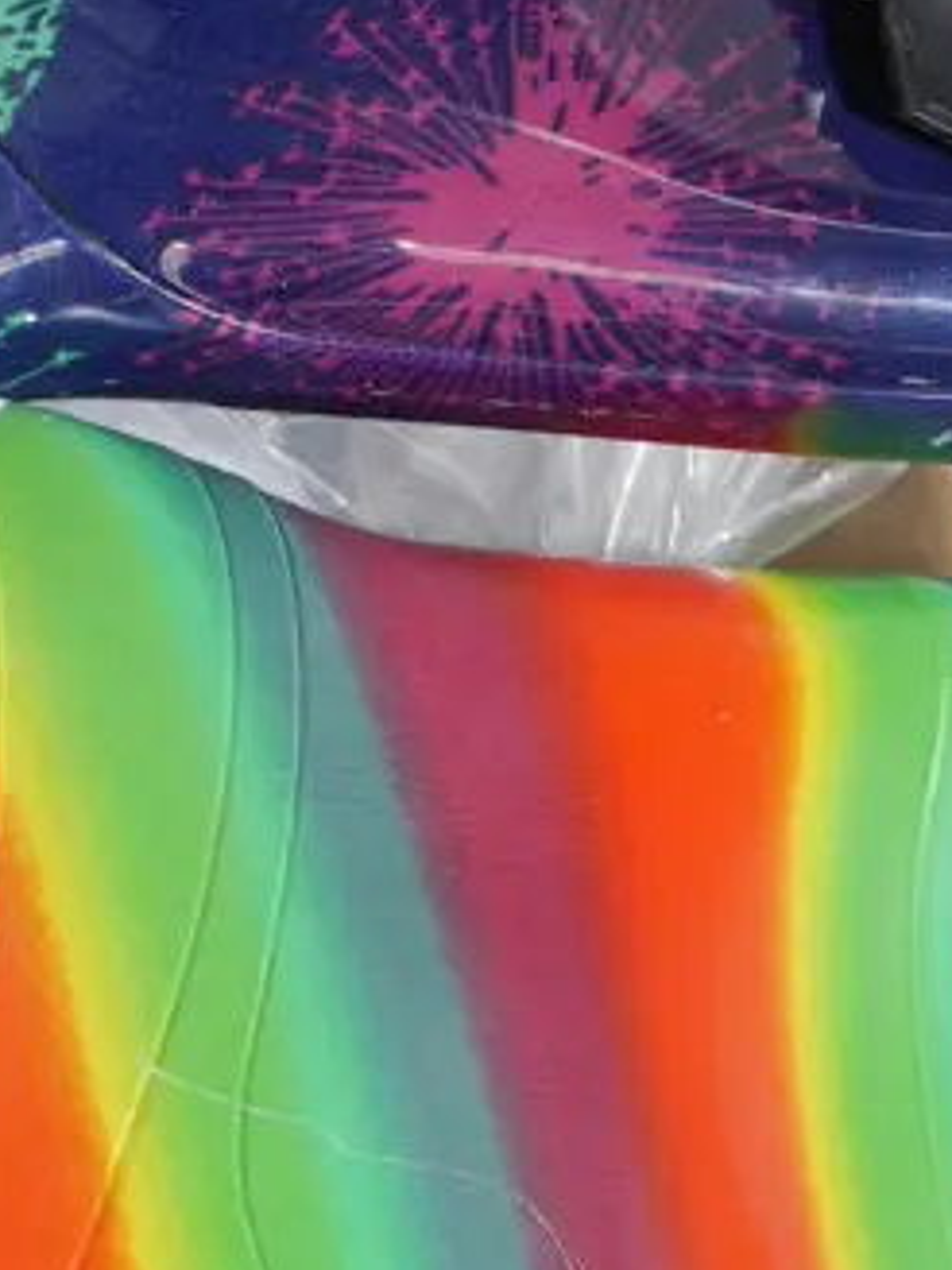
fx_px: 4804
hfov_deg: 11.1
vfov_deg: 15.0
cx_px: -174
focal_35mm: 131
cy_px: 329
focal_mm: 21
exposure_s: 1/60
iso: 1250
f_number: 4.6
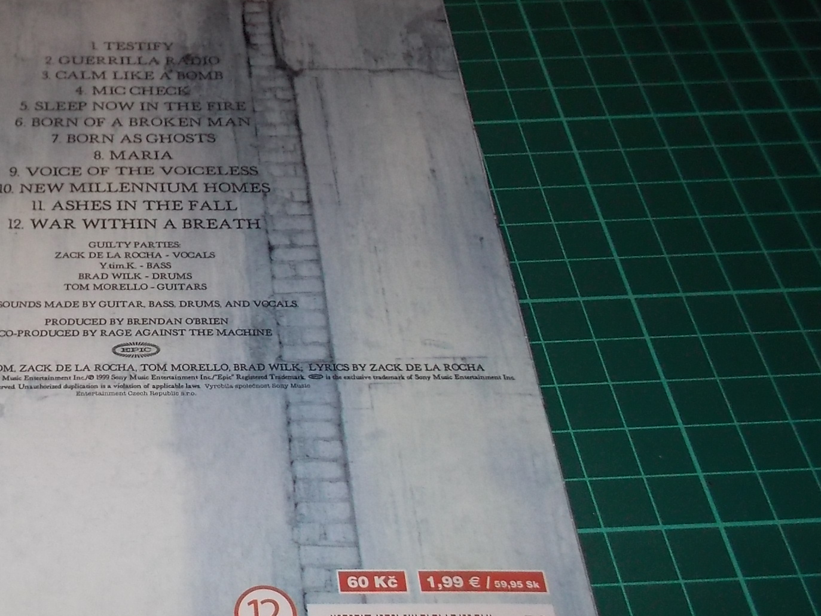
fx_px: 1139
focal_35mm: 48
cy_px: 354
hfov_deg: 38.1
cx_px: 153
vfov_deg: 30.2
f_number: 3.3
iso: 200
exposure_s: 1/30
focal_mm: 4.1
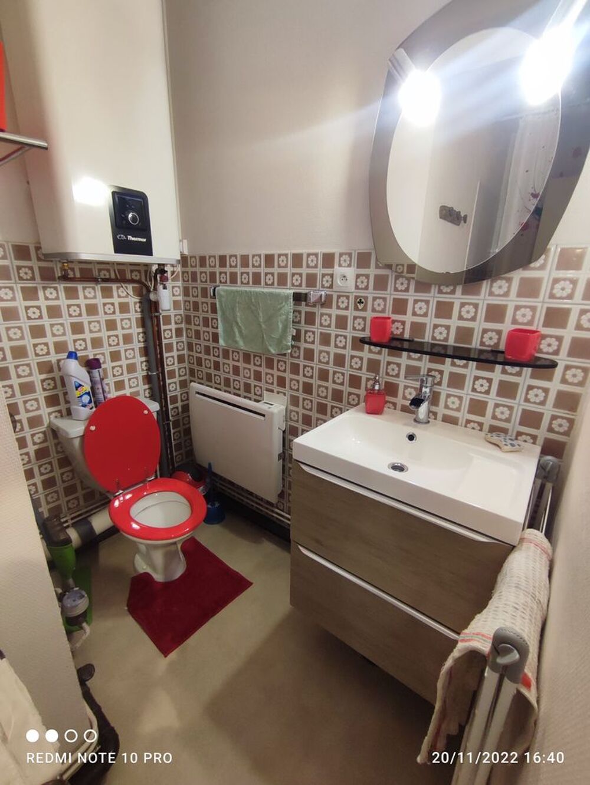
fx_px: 363
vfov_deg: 94.5
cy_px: 392
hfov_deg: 78.1
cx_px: 295
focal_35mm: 16
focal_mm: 1.65
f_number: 2.2
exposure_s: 1/50
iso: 276
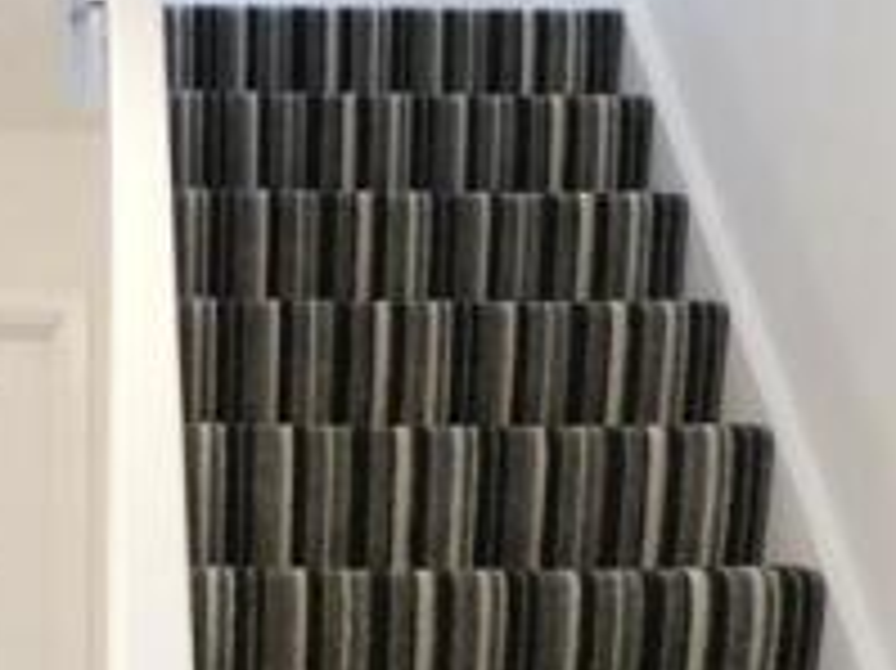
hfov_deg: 24.2
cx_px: 128
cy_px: 803
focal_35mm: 79
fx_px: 2044
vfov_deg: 17.7
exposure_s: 1/30
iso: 400
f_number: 2.8
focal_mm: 4.8
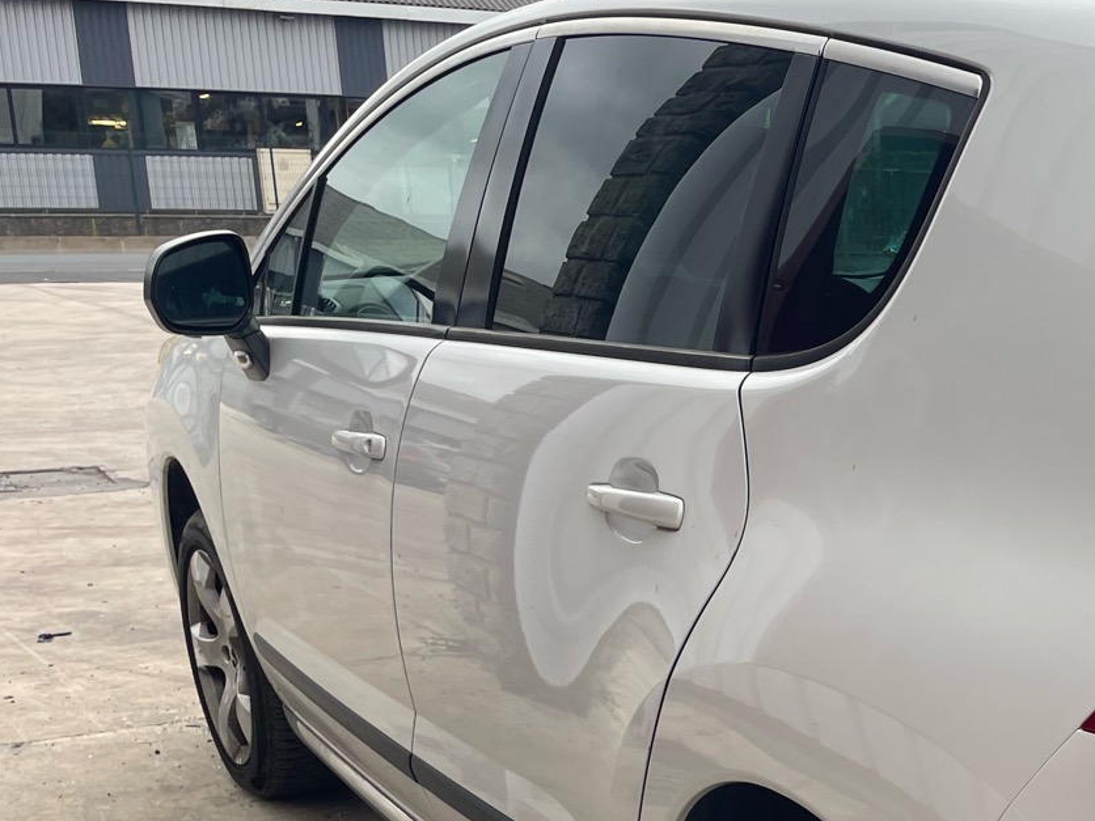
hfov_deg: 31.3
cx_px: 1140
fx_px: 1771
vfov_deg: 25.3
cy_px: 731
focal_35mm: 56
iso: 32
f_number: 1.6
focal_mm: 4.2
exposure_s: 1/263
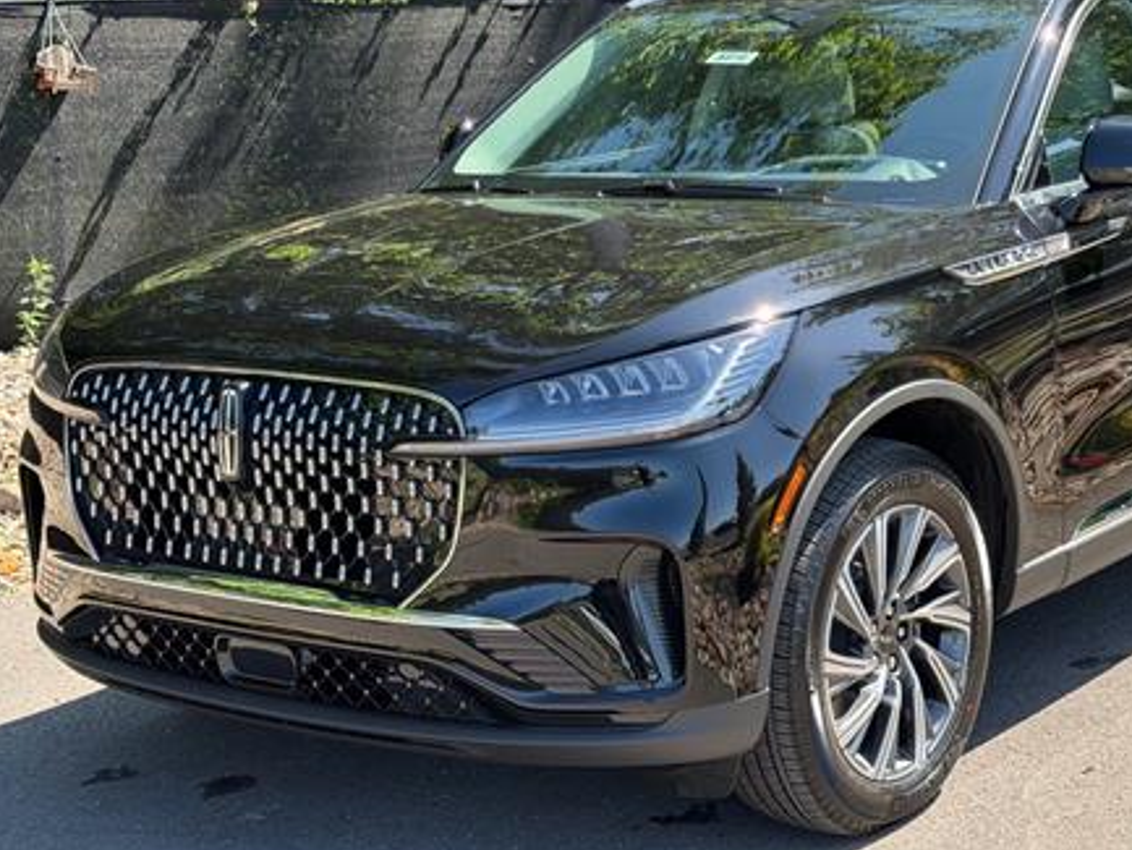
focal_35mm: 71
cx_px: 727
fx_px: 2322
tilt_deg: -6.9
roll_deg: -0.1
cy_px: 314
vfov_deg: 20.7
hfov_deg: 27.3
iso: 100
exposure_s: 1/1013
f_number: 1.78
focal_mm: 6.76
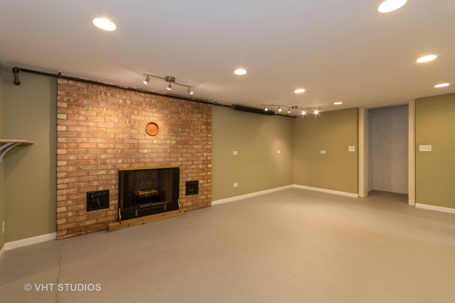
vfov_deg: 77.3
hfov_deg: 100.4
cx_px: 228
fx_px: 190
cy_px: 152
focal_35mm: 15
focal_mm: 10
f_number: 9
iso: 200
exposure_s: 1/5
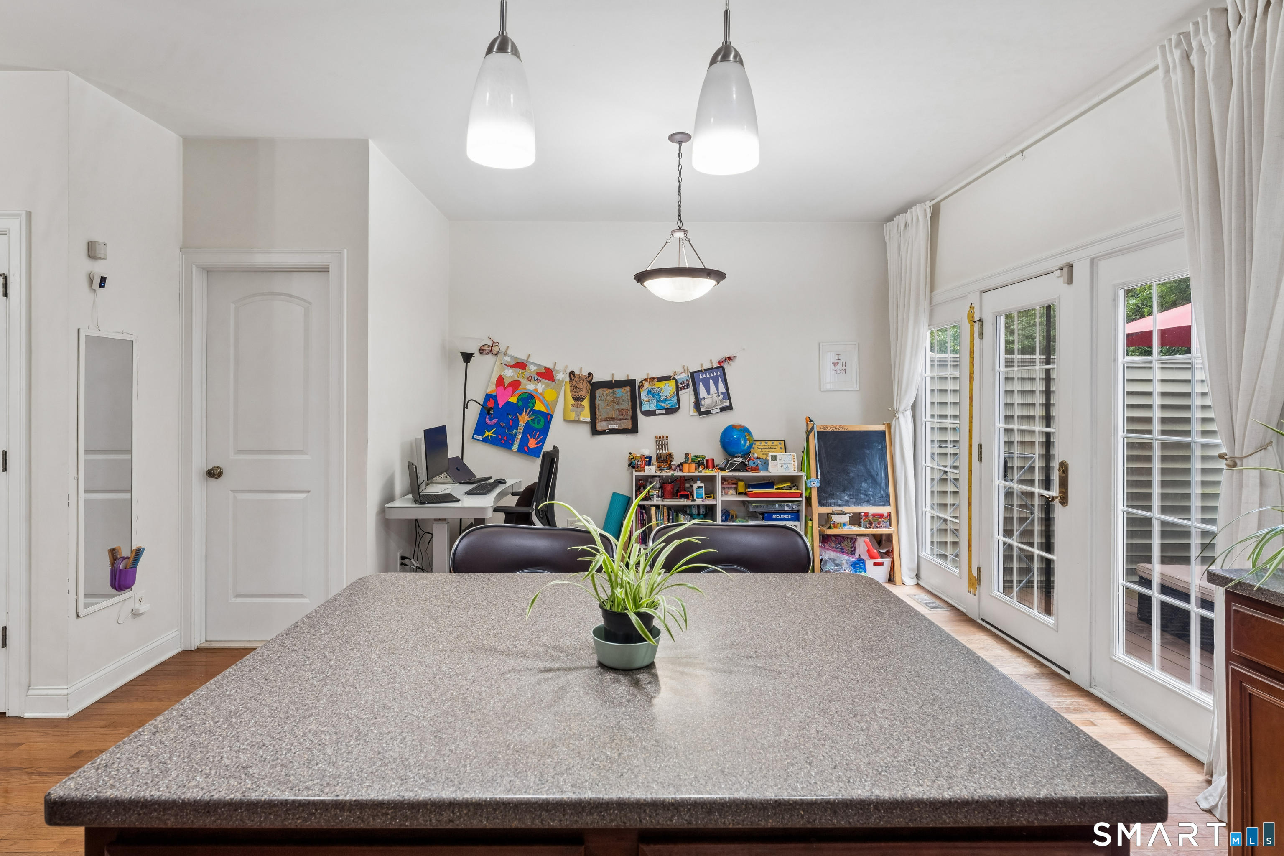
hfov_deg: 90.3
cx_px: 642
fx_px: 638
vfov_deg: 67.7
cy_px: 428
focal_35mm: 18
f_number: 13
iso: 400
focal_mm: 17.9
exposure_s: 1/8
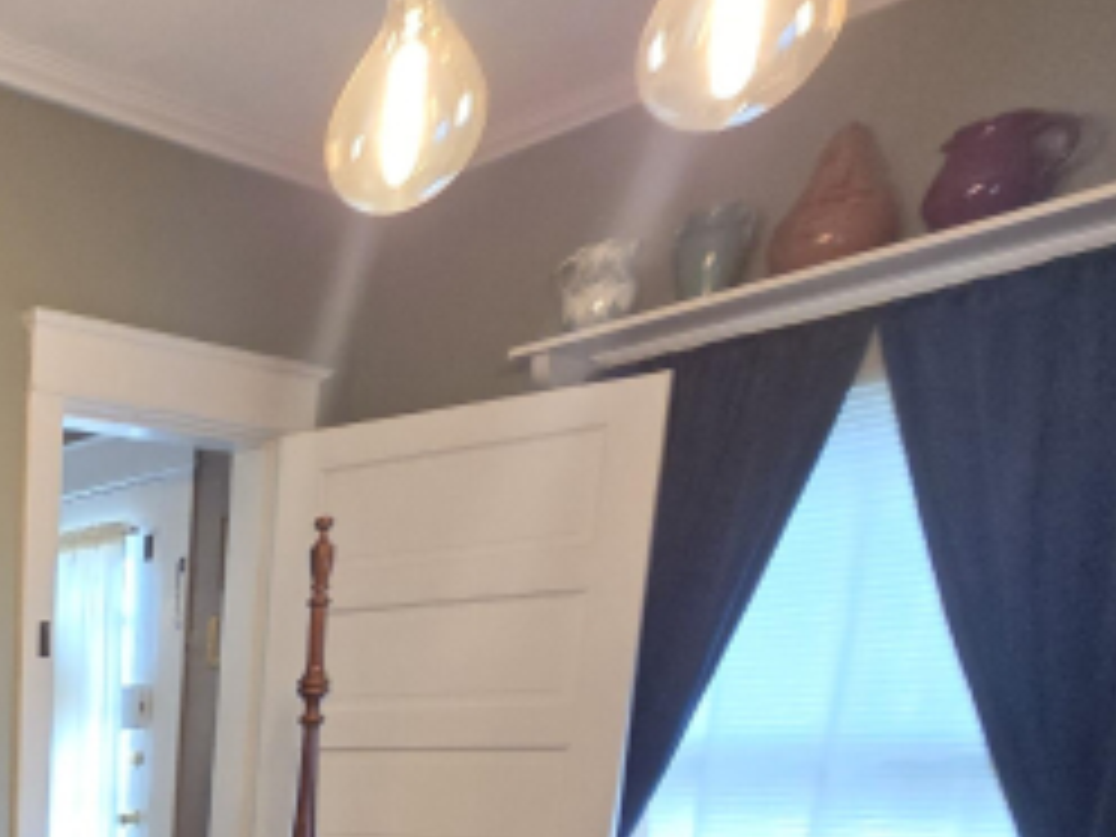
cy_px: 972
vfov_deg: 33.9
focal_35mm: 35
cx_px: -304
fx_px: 1128
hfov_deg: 36.5
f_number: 2.2
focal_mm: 2.2
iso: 1000
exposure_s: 1/60
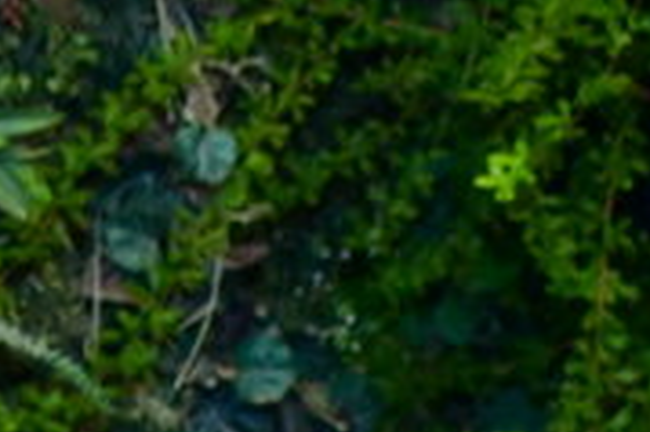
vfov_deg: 5.1
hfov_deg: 8.0
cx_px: -428
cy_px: 1429
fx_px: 4510
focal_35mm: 250
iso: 1000
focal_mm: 32
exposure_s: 1/125
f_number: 5.6
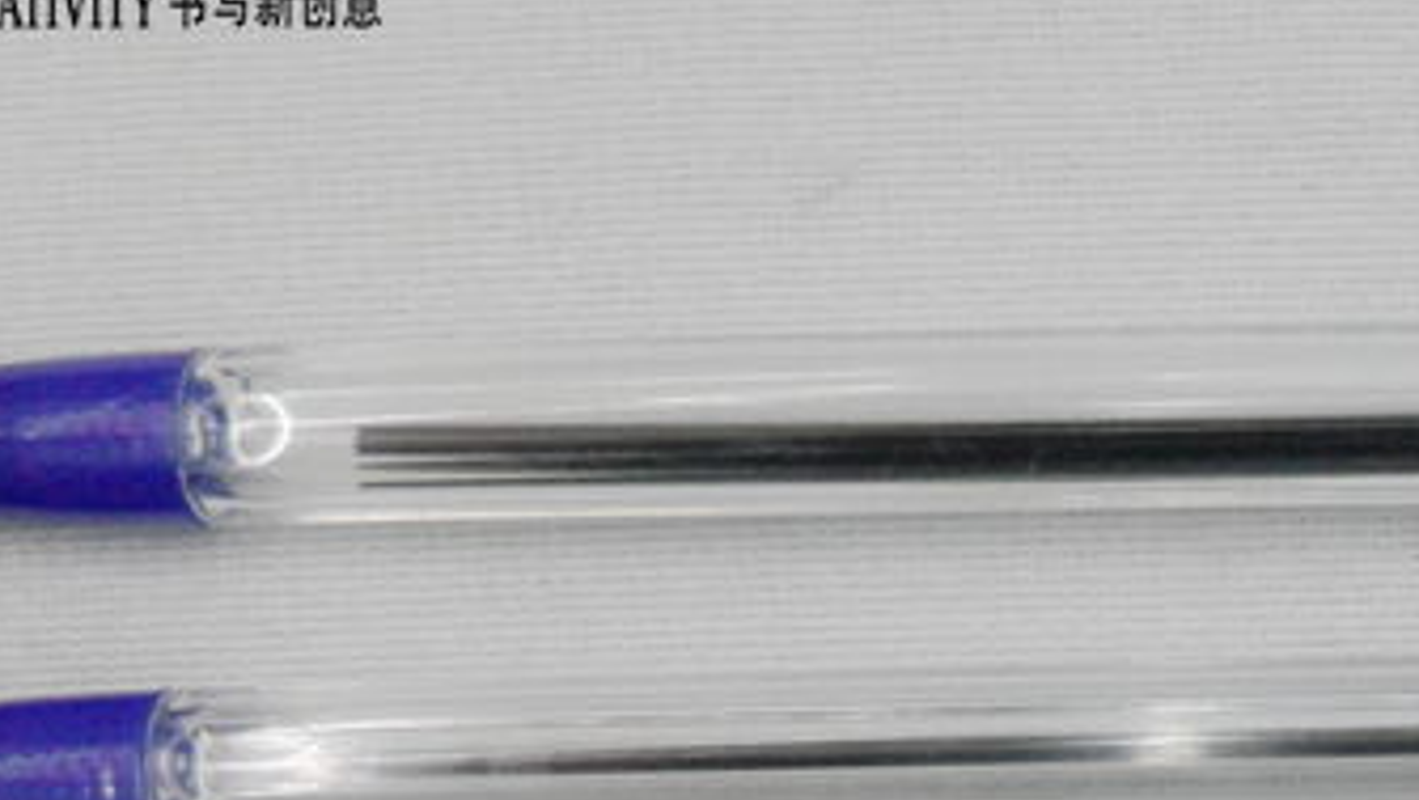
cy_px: 940
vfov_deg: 13.0
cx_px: 1402
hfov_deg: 22.5
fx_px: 3426
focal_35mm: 91
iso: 100
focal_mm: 6.2
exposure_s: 1/45
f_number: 2.8
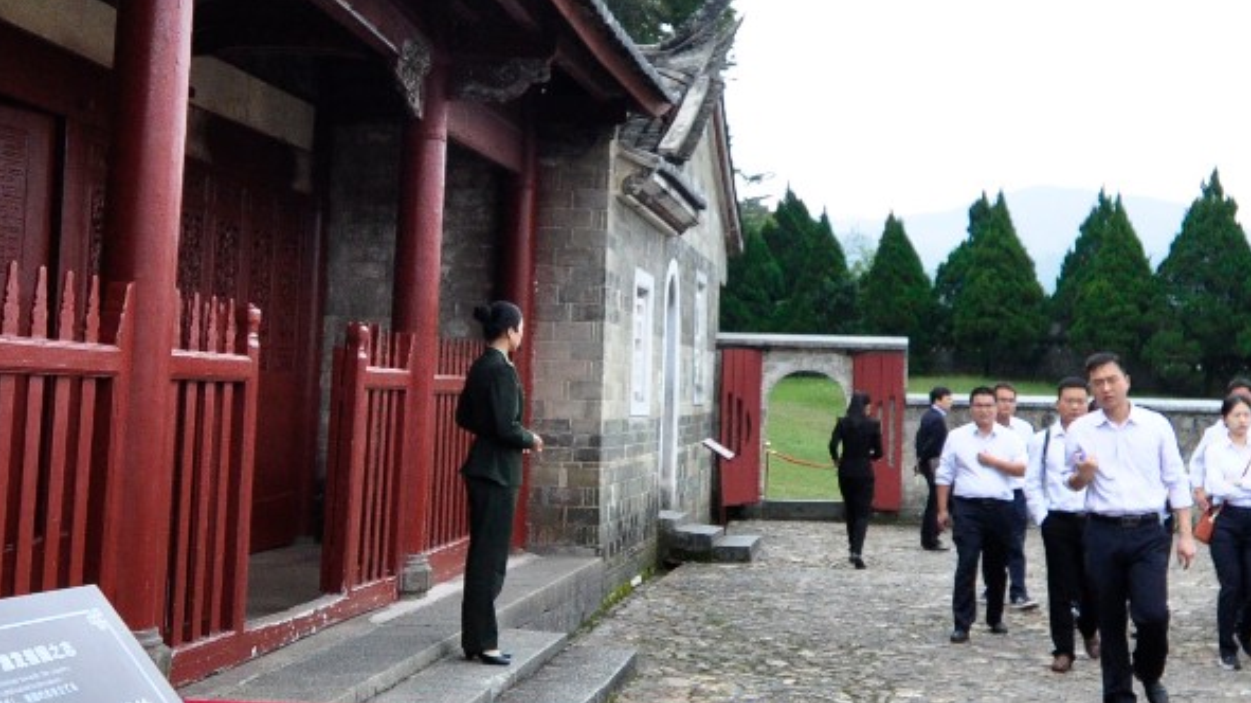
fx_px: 1691
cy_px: 322
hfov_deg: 40.5
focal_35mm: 51
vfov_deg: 23.5
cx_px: 557
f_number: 5
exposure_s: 1/1600
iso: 720
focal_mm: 12
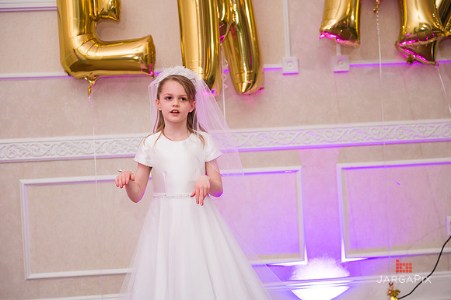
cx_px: 226
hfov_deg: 28.9
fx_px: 876
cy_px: 150
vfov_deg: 19.4
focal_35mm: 70
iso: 1250
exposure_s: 1/200
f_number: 3.2
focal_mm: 70
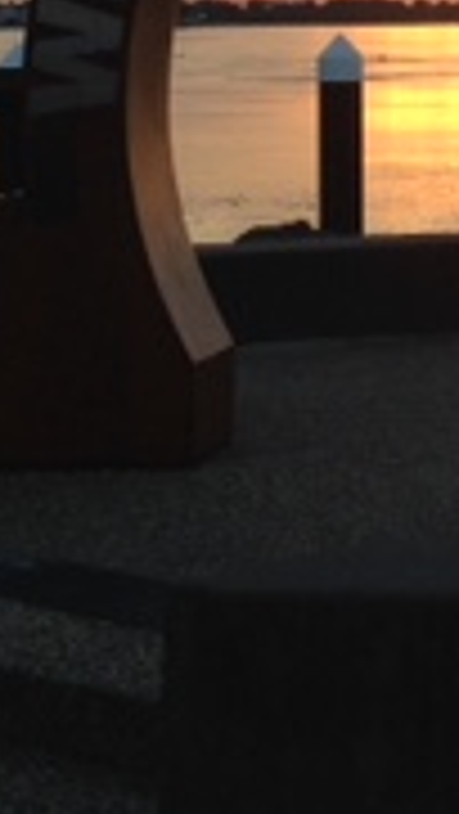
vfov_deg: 16.2
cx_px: 616
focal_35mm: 127
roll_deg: +0.5
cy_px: -180
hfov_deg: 9.4
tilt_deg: +3.1
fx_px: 2744
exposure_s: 1/145
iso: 50
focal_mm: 4.12
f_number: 2.4
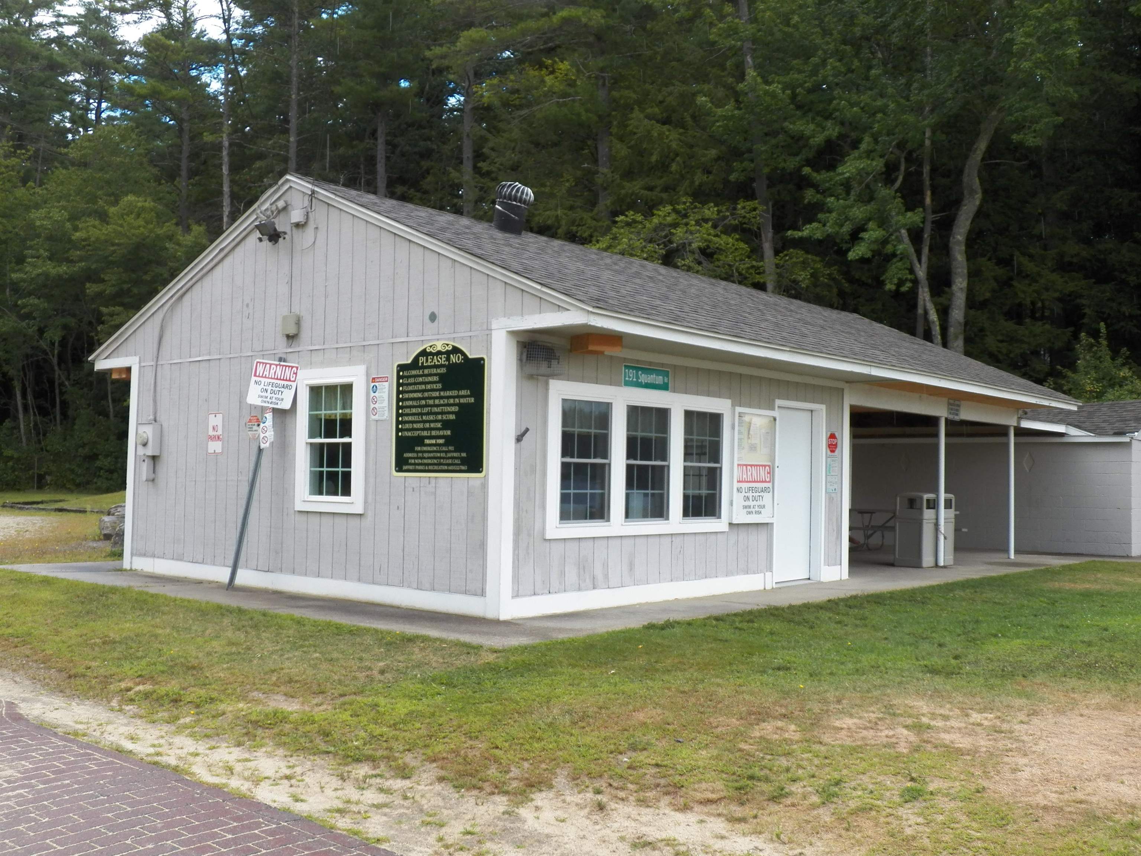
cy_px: 428
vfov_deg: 40.7
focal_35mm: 35
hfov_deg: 52.6
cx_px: 570
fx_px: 1154
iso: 125
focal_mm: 6.3
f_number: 4
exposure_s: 1/250
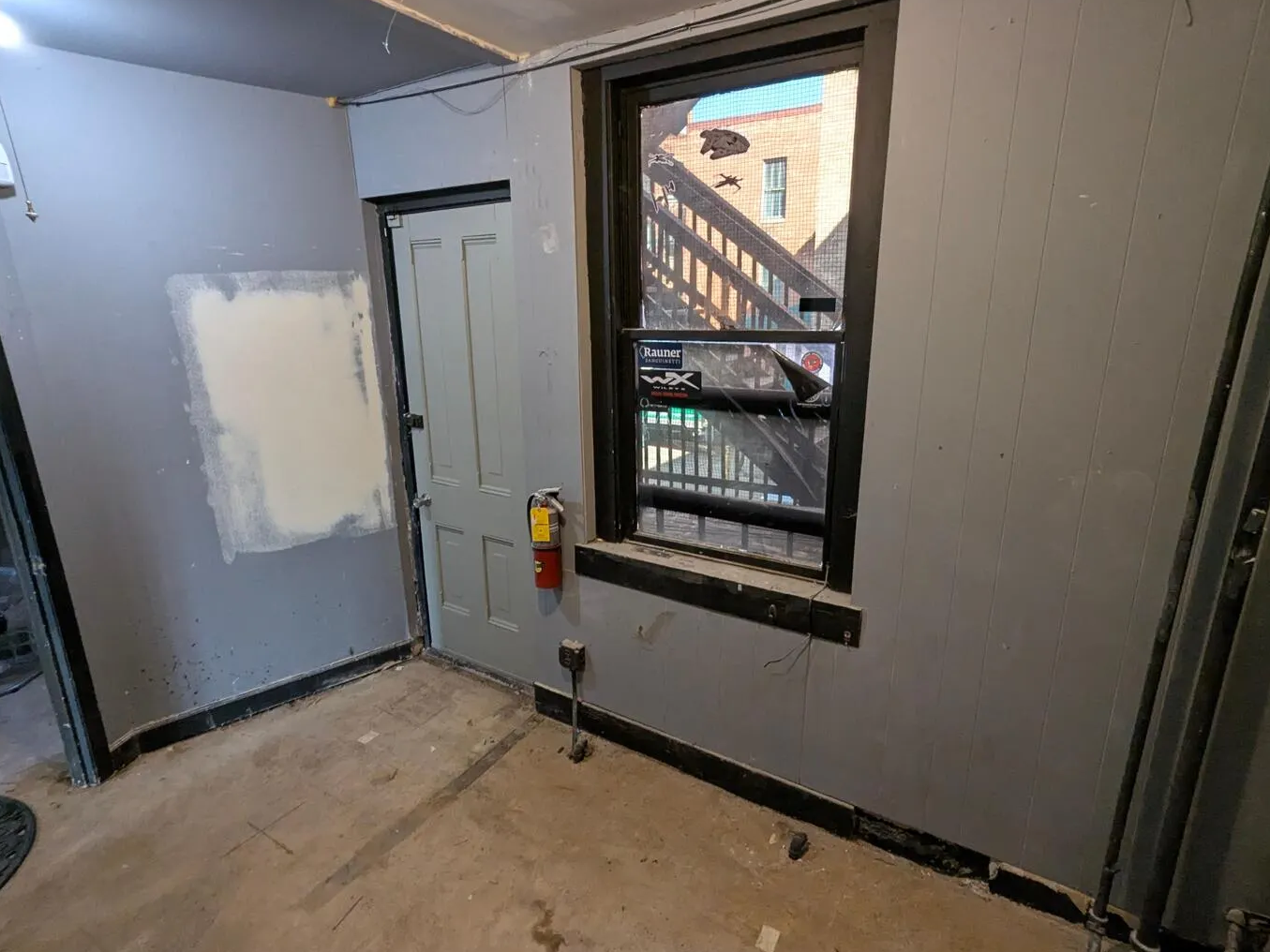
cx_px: 659
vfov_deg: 74.7
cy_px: 479
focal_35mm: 17
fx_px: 624
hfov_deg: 91.0
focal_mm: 2.22
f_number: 2.2
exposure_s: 1/40
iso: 120
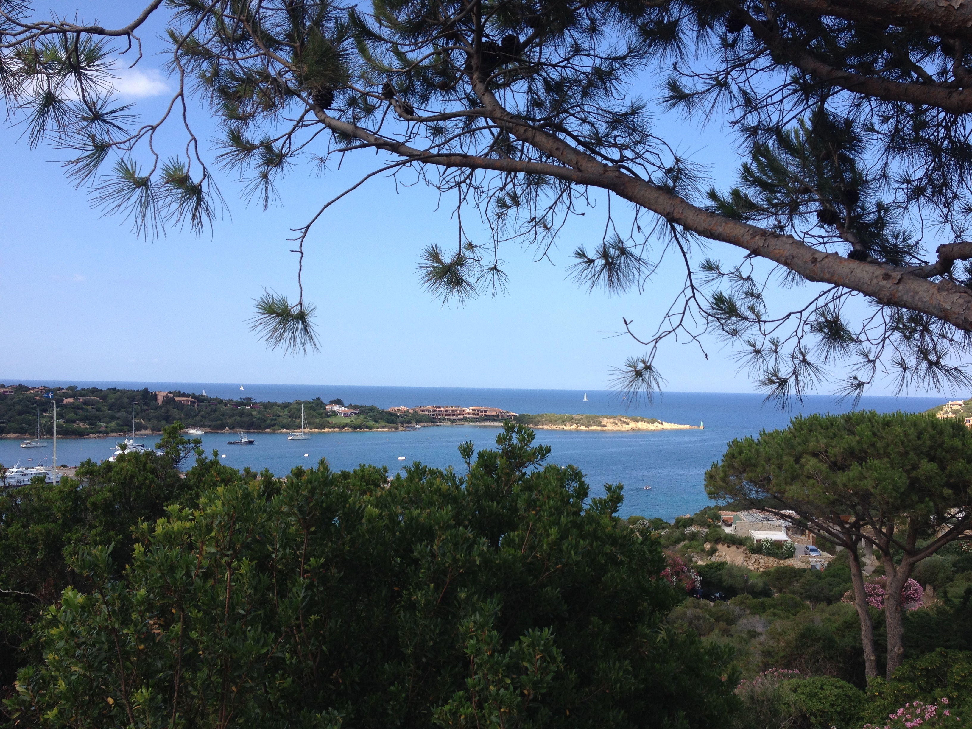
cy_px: 364
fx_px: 983
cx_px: 486
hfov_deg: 52.6
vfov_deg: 40.7
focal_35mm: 35
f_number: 2.4
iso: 50
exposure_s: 1/968
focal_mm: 4.28
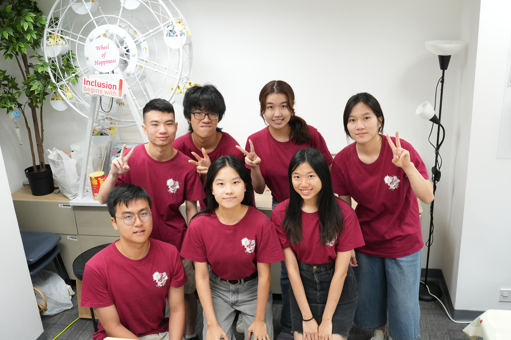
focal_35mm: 34
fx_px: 481
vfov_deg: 39.0
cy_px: 170
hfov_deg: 55.9
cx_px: 256
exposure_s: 1/100
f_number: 5
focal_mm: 22.6
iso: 2500
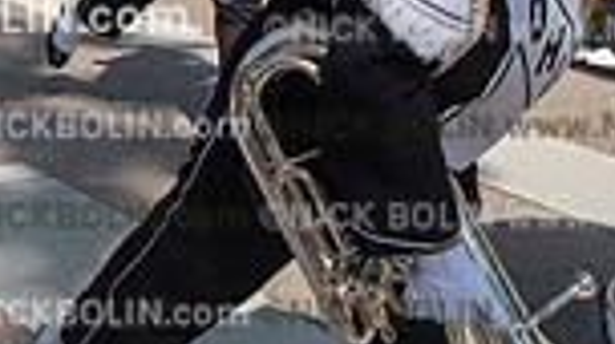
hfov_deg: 21.1
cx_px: -65
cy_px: -156
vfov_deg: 12.0
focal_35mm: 96
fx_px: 1563
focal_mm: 24
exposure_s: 1/4000
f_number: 5
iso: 400
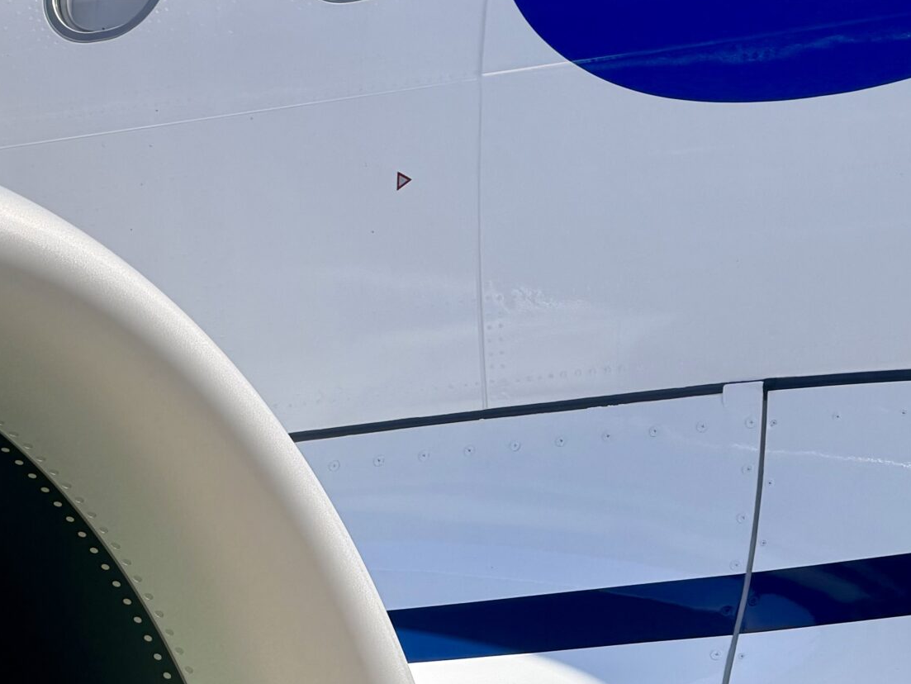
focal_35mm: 232
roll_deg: +0.4
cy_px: 440
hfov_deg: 8.5
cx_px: 181
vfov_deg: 6.4
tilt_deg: +10.8
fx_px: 6108
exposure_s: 1/638
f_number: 2.8
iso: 25
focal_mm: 16.89
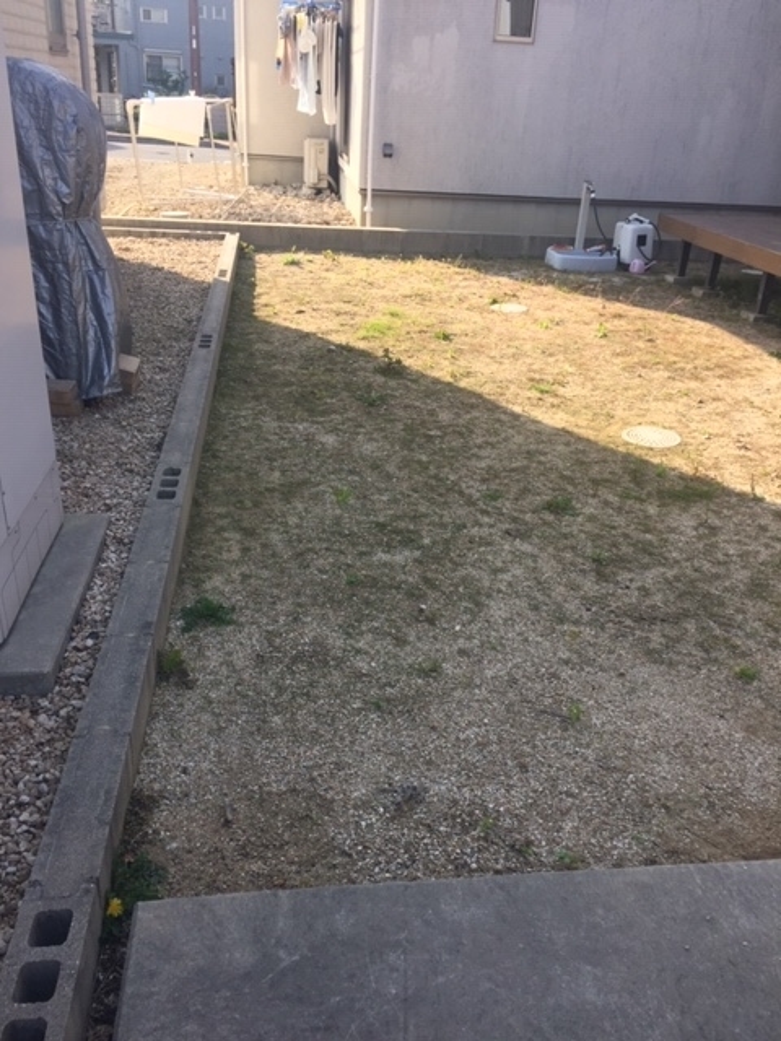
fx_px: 872
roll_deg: -3.7
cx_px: 390
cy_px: 520
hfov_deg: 48.2
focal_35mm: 29
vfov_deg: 61.7
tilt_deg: -25.8
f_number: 2.2
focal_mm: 4.15
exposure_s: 1/549
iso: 32
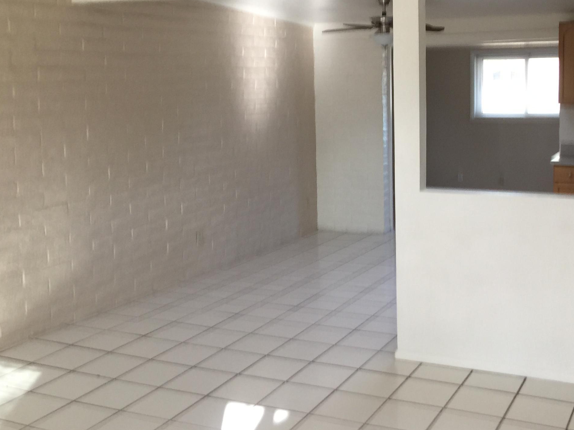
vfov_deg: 31.3
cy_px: 154
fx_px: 763
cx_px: 385
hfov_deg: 40.7
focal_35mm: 46
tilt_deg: -6.5
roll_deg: +1.7
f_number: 2.2
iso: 32
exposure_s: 1/30
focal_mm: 4.15
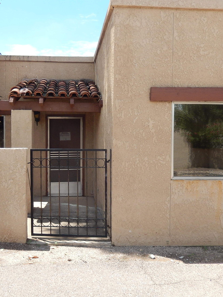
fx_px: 292
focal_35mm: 34
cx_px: 78
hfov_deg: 41.3
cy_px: 147
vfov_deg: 54.0
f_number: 3.4
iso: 125
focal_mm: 4.5
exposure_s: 1/640
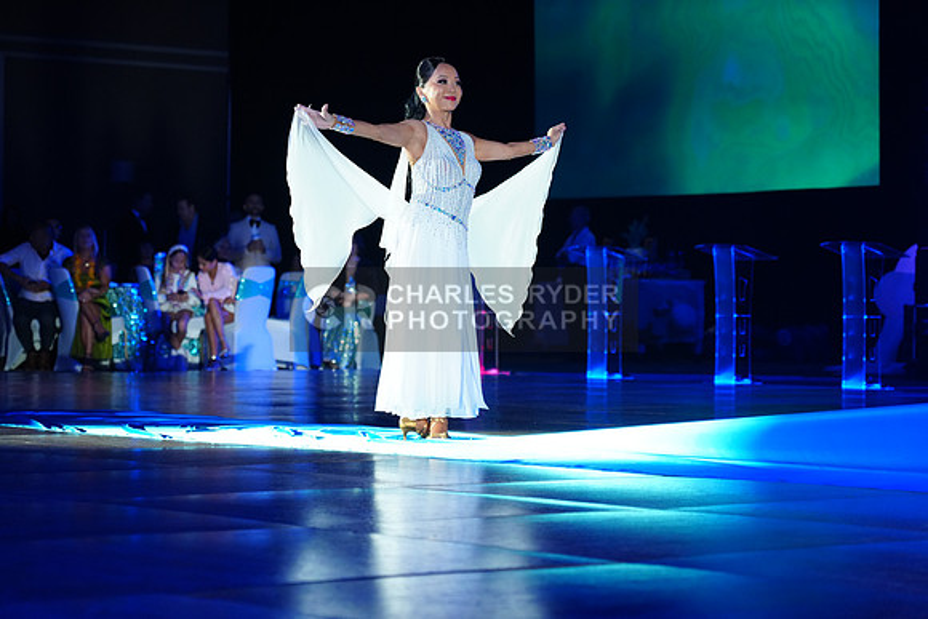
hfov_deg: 19.5
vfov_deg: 13.0
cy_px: 310
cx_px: 464
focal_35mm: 105
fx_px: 2707
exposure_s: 1/320
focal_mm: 105
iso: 2000
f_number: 4
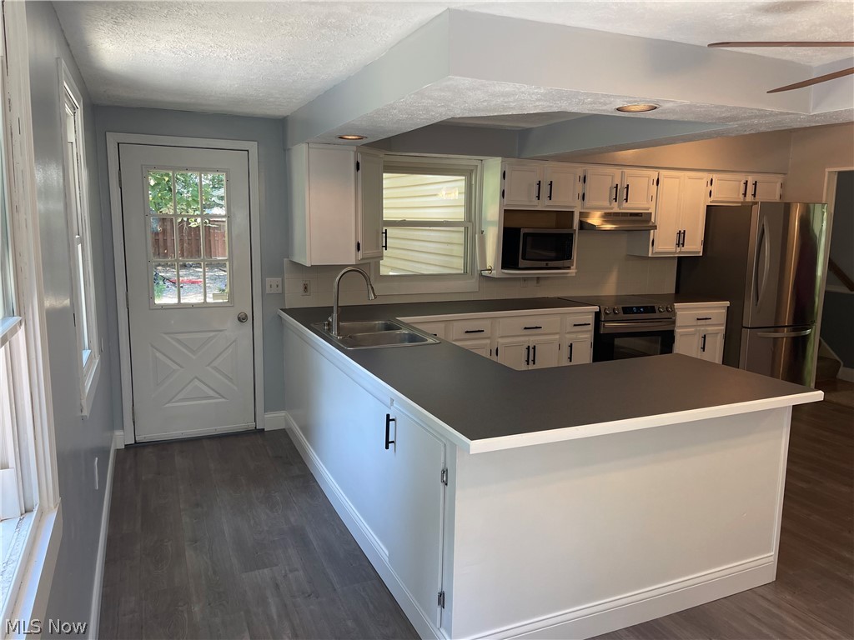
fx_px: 641
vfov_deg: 53.1
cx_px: 427
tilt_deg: -8.0
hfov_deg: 67.3
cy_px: 320
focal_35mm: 26
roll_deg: -1.5
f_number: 1.6
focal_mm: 5.1
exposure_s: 1/120
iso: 80
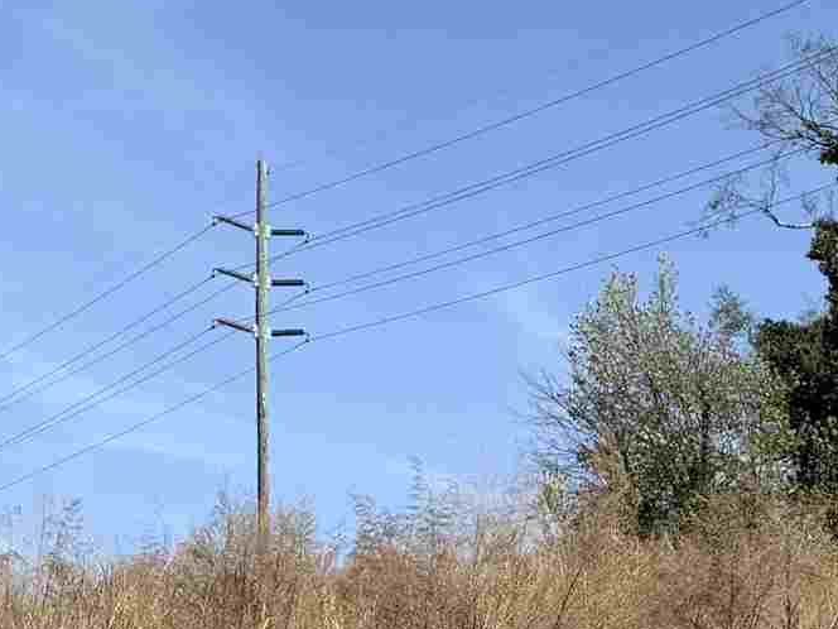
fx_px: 2687
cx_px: 1083
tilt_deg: +6.4
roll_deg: +1.9
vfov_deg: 13.1
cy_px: 716
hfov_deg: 16.7
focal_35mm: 111
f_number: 1.78
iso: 80
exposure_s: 1/4167
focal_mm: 6.76
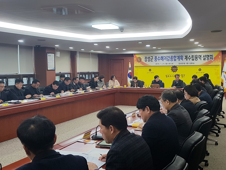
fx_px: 196
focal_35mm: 30
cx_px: 106
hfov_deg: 59.9
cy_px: 88
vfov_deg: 46.8
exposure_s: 1/150
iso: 50
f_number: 1.7
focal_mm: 4.2
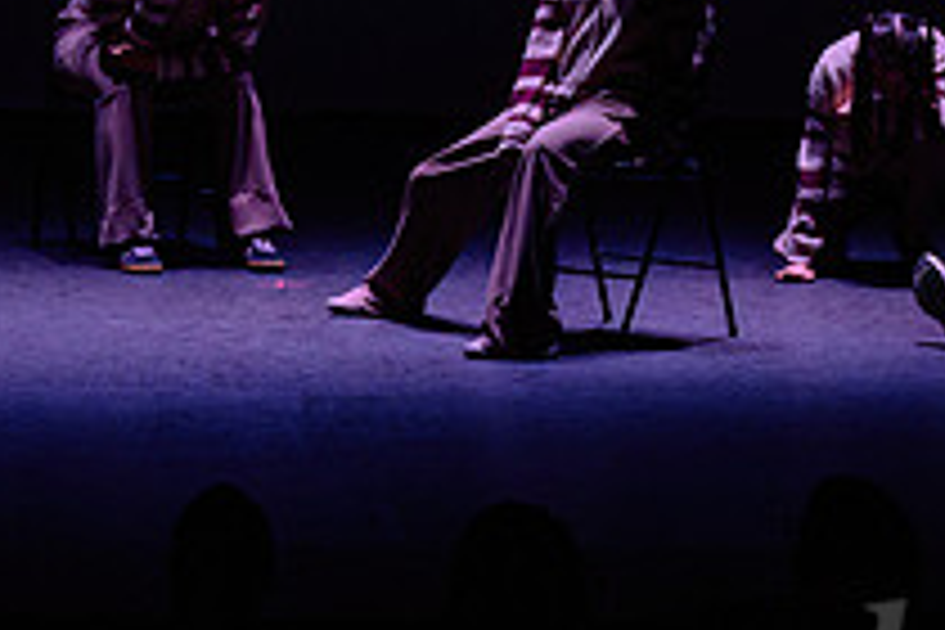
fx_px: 7139
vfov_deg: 5.0
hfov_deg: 7.6
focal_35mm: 272
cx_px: 198
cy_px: -138
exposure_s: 1/250
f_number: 2.8
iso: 1250
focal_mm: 78
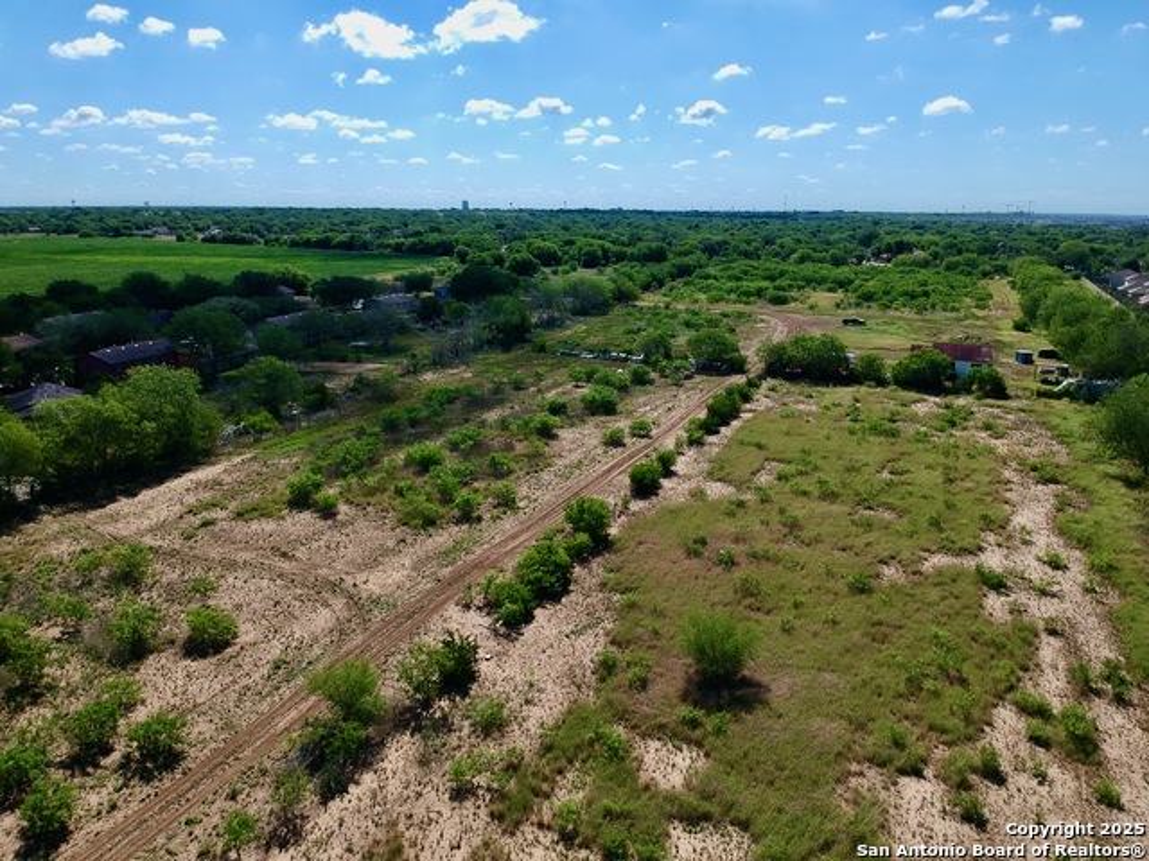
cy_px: 430
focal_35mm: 25
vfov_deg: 54.9
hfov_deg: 69.4
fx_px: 830
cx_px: 574
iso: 100
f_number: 2.6
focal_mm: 4.49
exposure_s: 1/1600
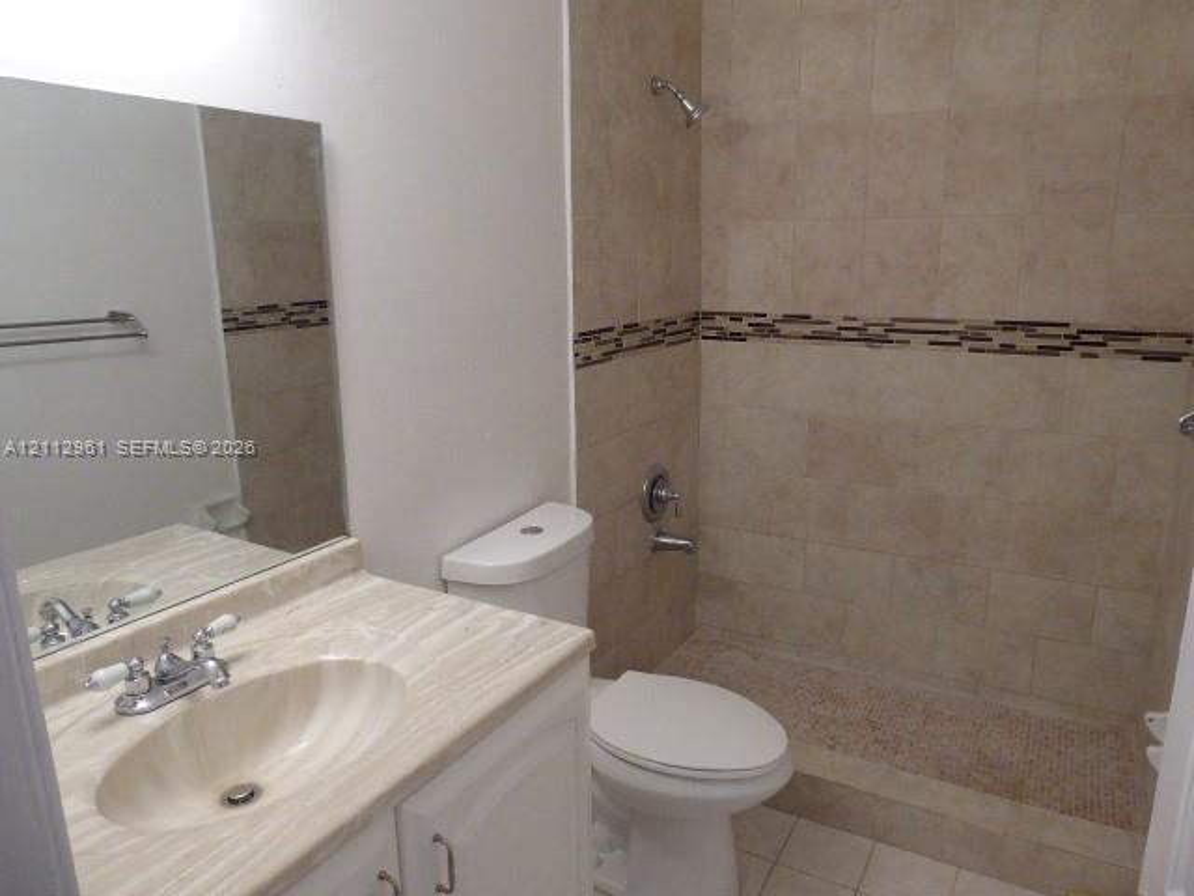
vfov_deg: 54.9
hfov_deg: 69.4
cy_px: 448
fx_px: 862
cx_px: 597
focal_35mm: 25
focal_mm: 4.3
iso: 400
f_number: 3.3
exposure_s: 1/60
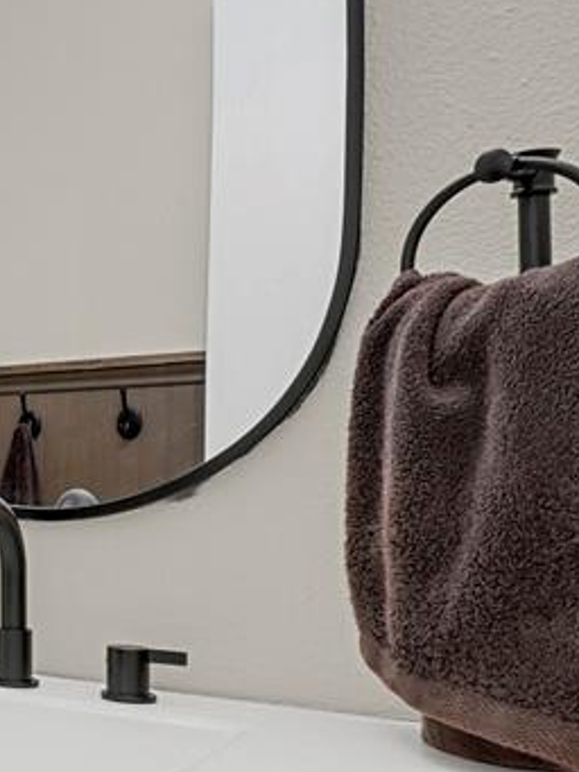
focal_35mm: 49
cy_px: 471
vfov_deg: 38.7
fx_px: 1092
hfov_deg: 19.8
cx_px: -513
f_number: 6.3
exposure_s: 2.5
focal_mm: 17
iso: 250
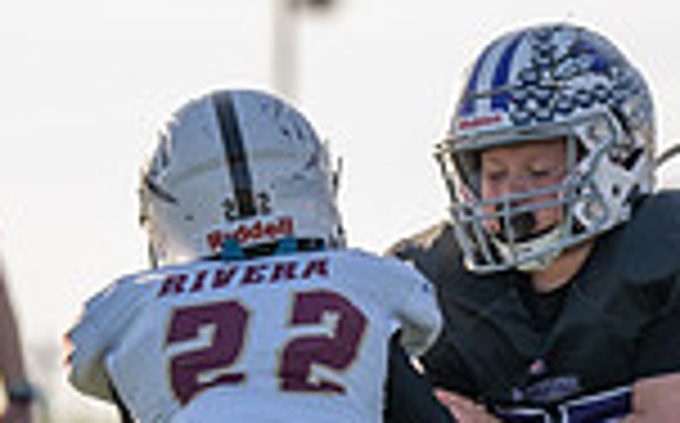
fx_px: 10329
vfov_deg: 2.3
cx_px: 1007
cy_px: 383
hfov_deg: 3.8
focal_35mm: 558
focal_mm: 137
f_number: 2.8
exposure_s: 1/1250
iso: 160
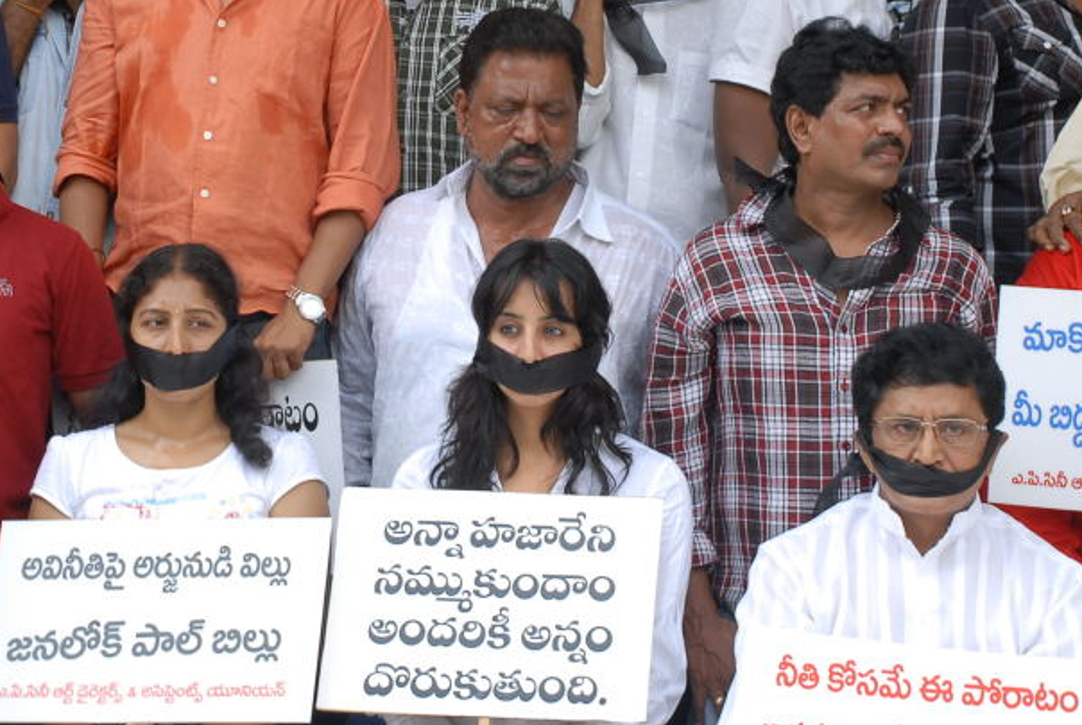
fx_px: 3673
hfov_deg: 16.7
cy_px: 169
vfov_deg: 11.2
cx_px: 389
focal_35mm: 122
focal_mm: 48
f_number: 5.6
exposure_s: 1/125
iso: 200
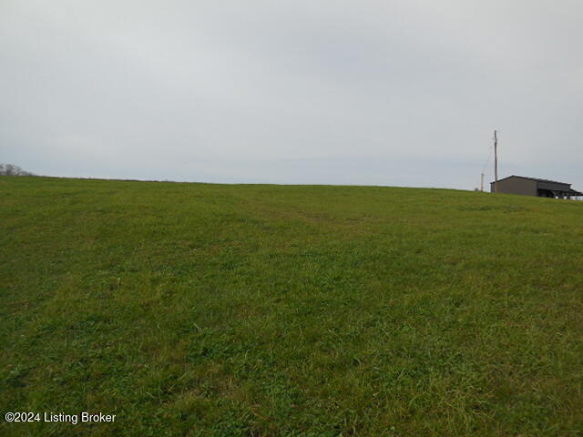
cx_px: 292
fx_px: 421
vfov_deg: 54.9
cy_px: 218
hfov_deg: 69.4
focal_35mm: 25
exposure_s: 1/1250
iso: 125
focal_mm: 4.5
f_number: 3.1
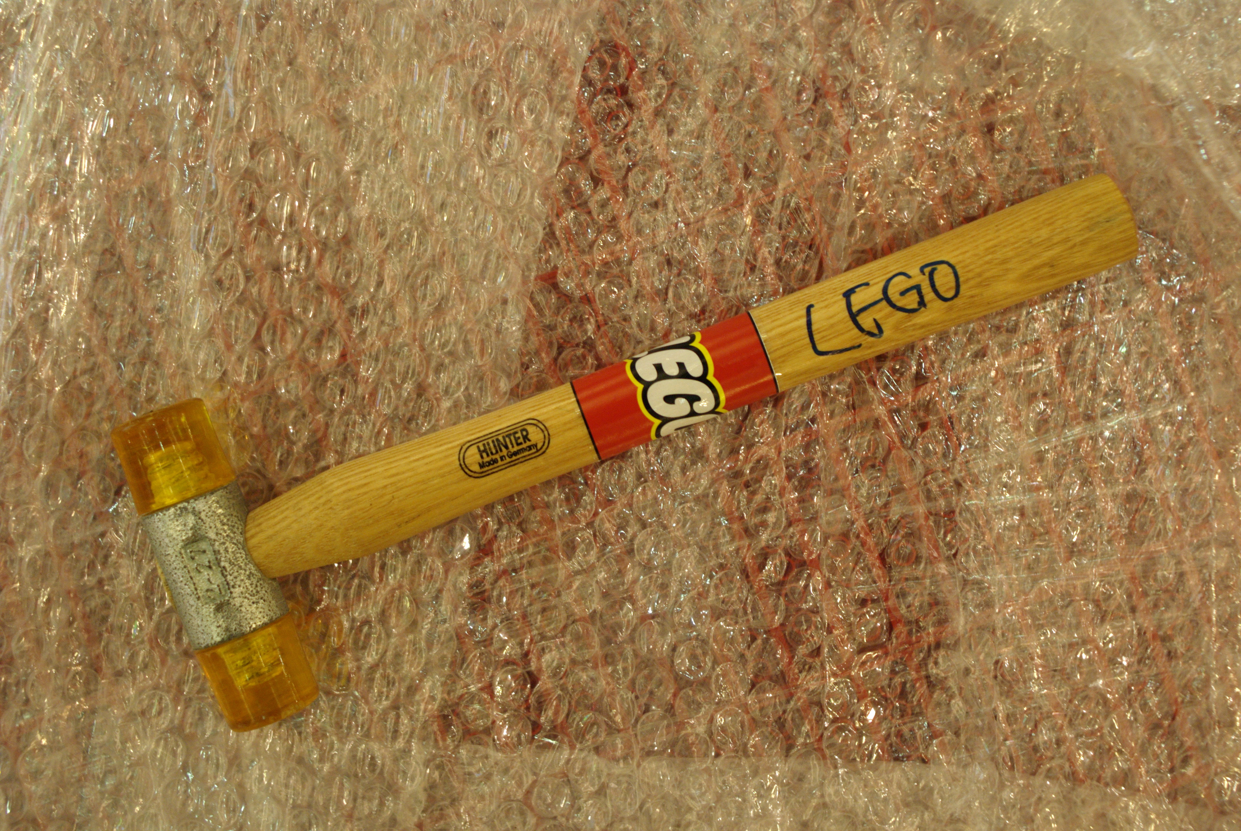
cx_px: 620
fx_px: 1812
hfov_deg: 37.8
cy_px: 416
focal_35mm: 52
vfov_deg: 25.8
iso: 800
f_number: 3.5
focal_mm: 35
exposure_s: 1/50
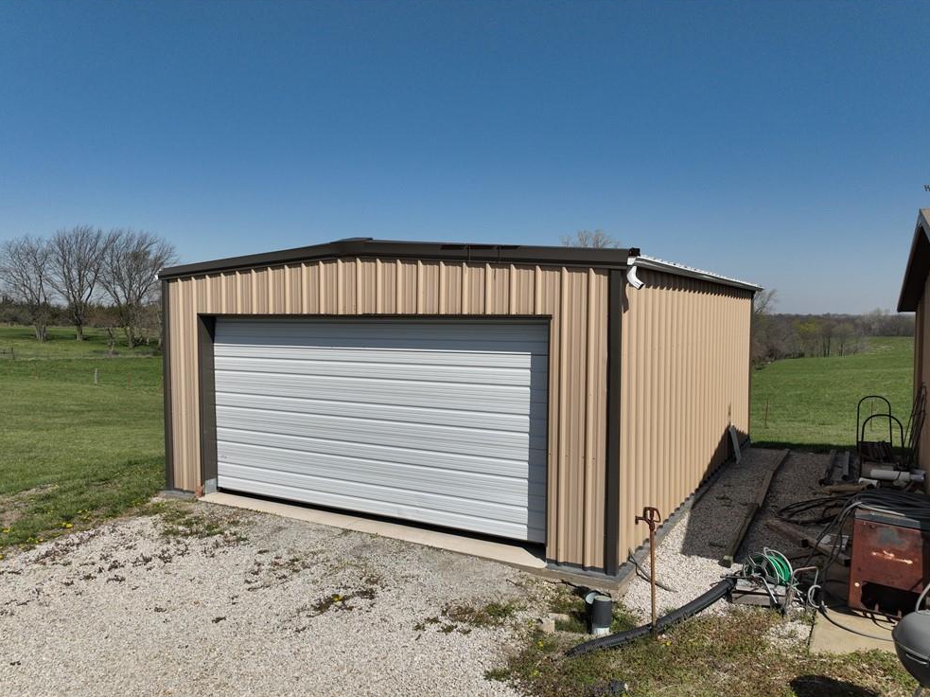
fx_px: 671
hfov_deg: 69.4
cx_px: 467
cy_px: 357
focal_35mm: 25
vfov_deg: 54.8
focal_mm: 12.29
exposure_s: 1/200
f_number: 2.8
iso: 100
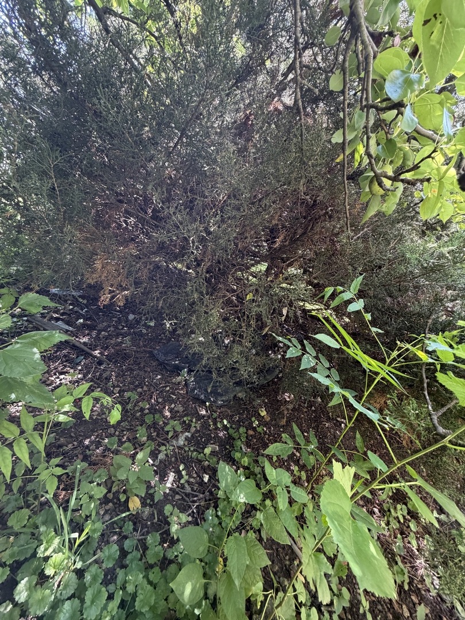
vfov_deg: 102.1
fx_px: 251
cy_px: 310
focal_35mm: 14
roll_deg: -18.1
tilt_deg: -12.6
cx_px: 232
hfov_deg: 85.7
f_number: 2.2
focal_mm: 2.22
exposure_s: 1/120
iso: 320
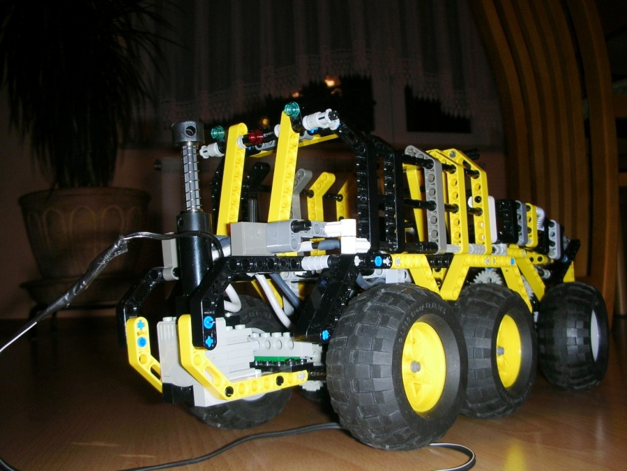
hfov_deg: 52.6
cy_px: 236
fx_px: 634
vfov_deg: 40.7
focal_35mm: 35
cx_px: 314
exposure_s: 1/60.1
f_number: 3
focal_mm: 5.8
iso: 50
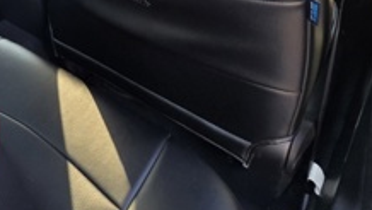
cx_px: -24
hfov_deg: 42.2
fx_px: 385
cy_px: -94
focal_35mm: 39
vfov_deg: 24.6
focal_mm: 2.2
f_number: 2.2
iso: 64
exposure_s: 1/100
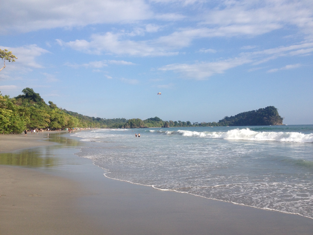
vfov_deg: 40.7
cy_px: 118
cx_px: 156
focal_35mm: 35
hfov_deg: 52.6
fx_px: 316
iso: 50
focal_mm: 4.28
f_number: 2.4
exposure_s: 1/1972
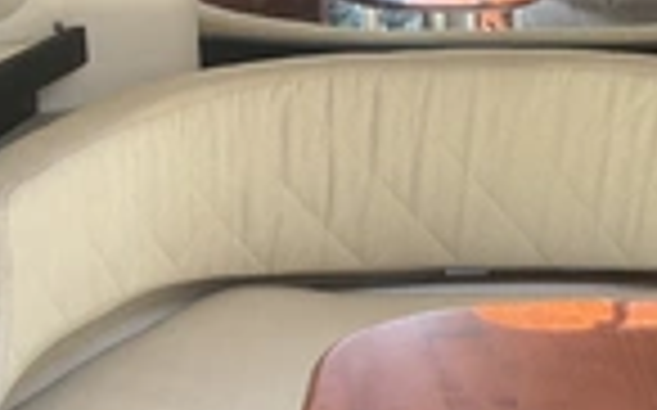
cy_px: 509
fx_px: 1503
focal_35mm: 84
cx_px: 626
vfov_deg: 14.9
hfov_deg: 23.8
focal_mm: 3
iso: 50
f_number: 1.8
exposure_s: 1/122
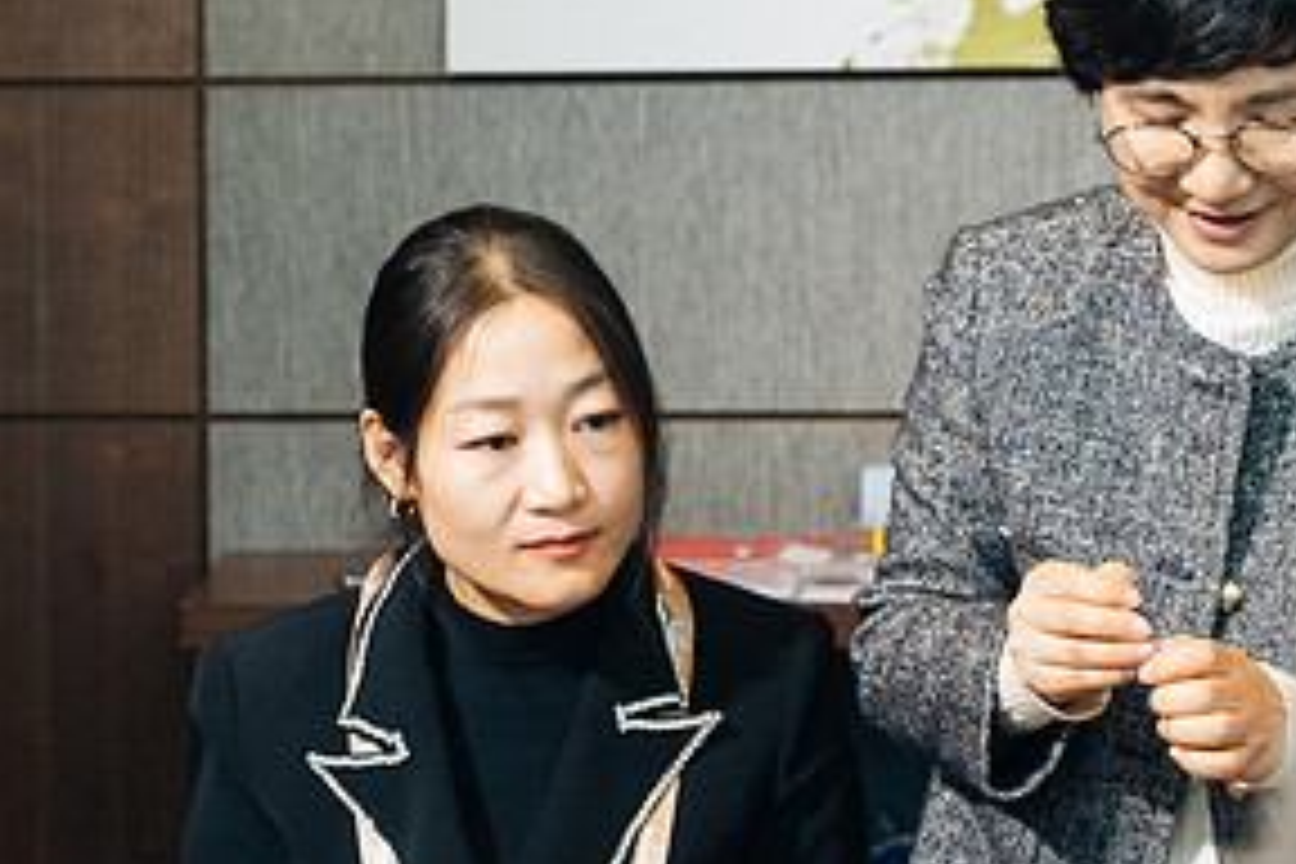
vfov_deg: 11.7
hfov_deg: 17.4
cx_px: 320
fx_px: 4212
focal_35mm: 117
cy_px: 493
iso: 1600
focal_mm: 38.8
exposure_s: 1/250
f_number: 3.6
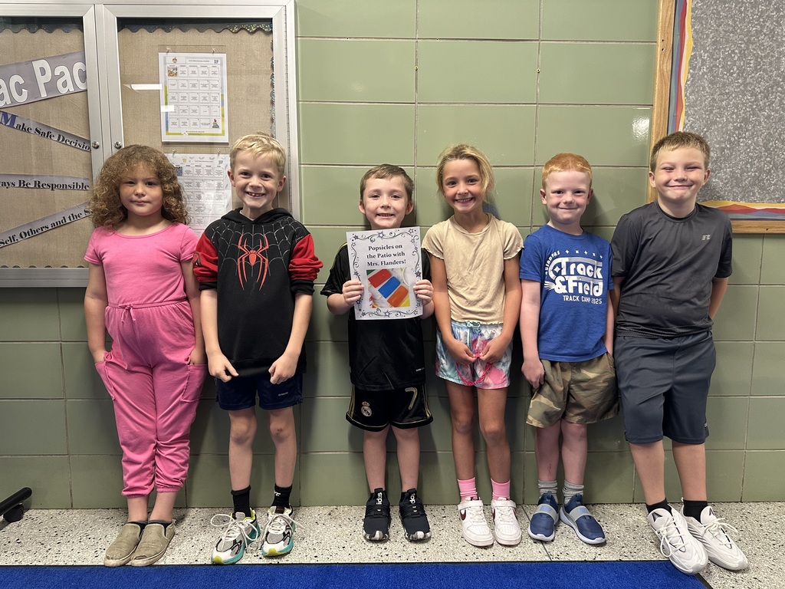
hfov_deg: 71.6
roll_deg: -0.6
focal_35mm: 24
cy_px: 294
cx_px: 392
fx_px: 544
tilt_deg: -6.9
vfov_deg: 56.8
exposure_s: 1/60
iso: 200
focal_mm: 6.86
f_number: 1.78
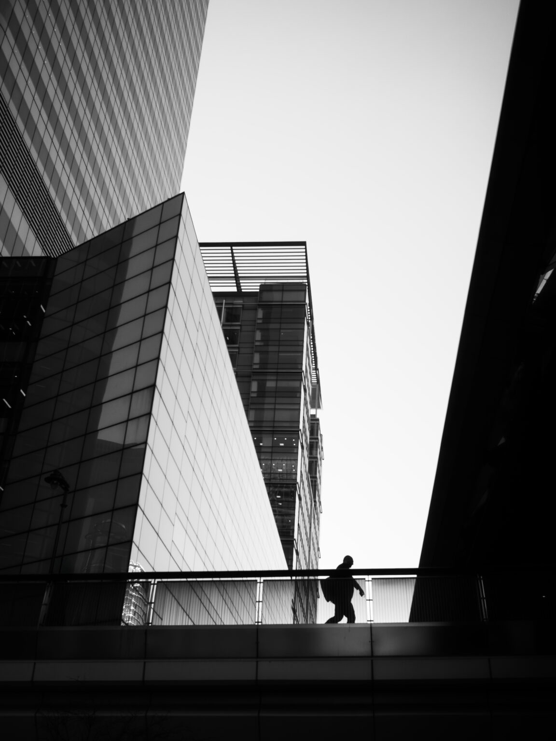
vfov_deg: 46.8
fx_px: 857
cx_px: 278
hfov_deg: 36.0
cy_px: 370
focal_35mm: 40
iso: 200
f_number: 2.5
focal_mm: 20
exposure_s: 1/4000
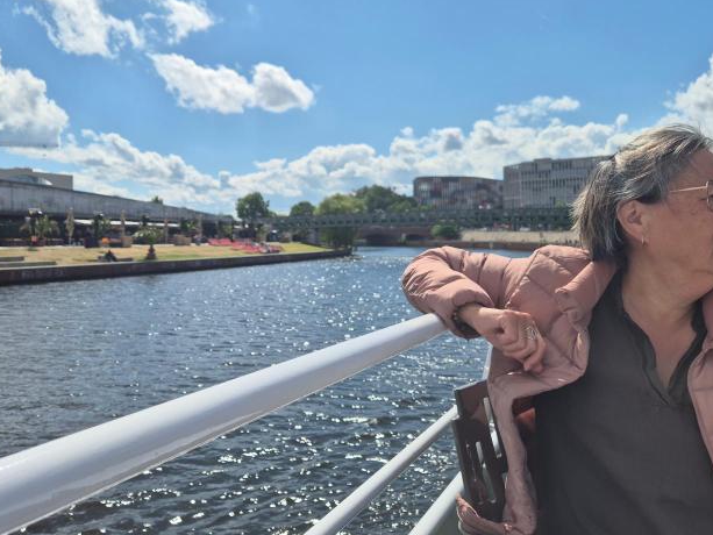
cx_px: 326
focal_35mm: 30
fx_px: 618
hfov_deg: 59.9
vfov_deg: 46.5
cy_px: 214
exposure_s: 1/3600
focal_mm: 5.4
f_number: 1.8
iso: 25
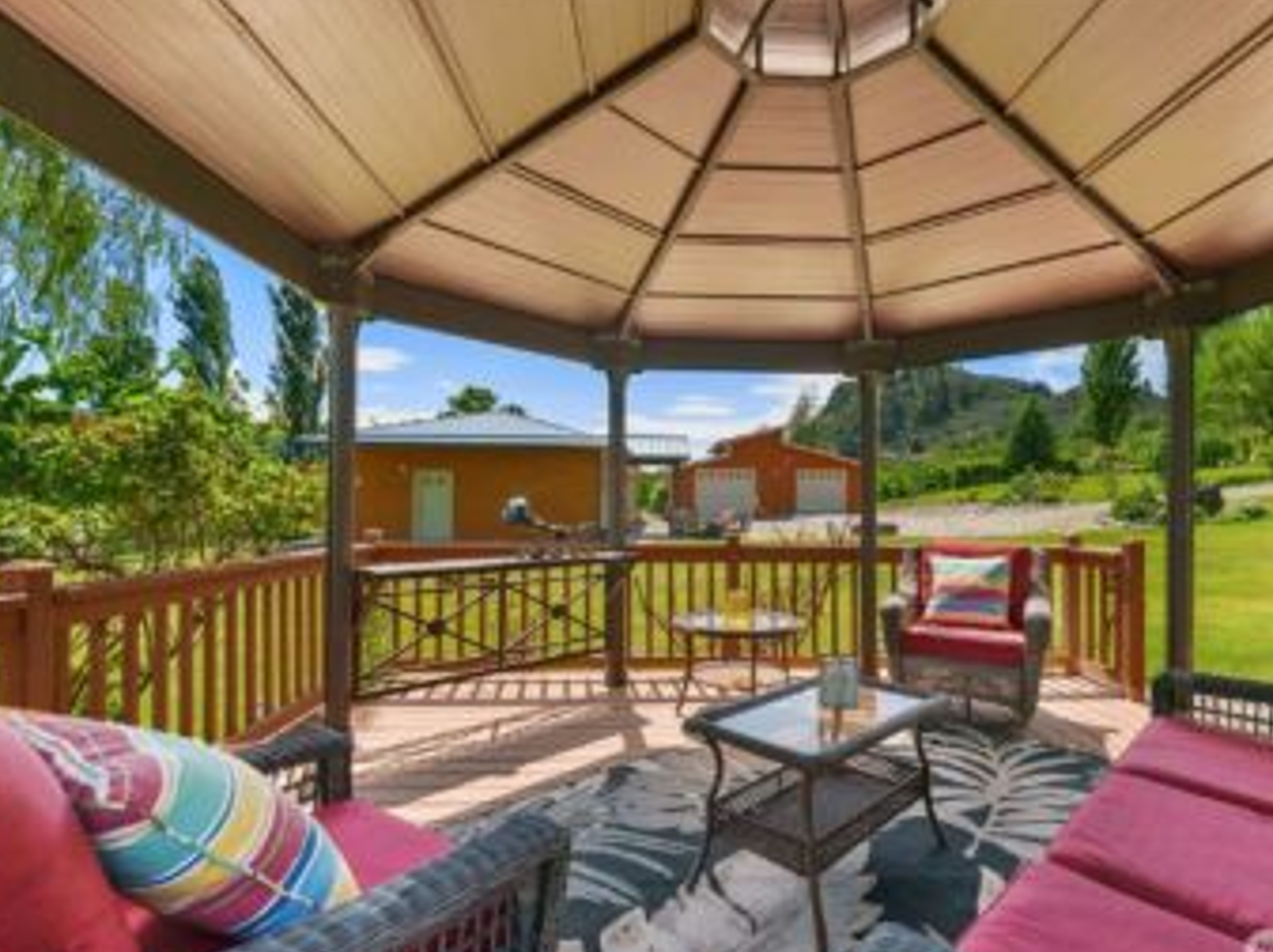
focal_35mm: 16
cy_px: 482
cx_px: 706
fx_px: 588
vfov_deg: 78.0
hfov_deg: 94.2
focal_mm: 14
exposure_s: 1/125
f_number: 5.6
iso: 400
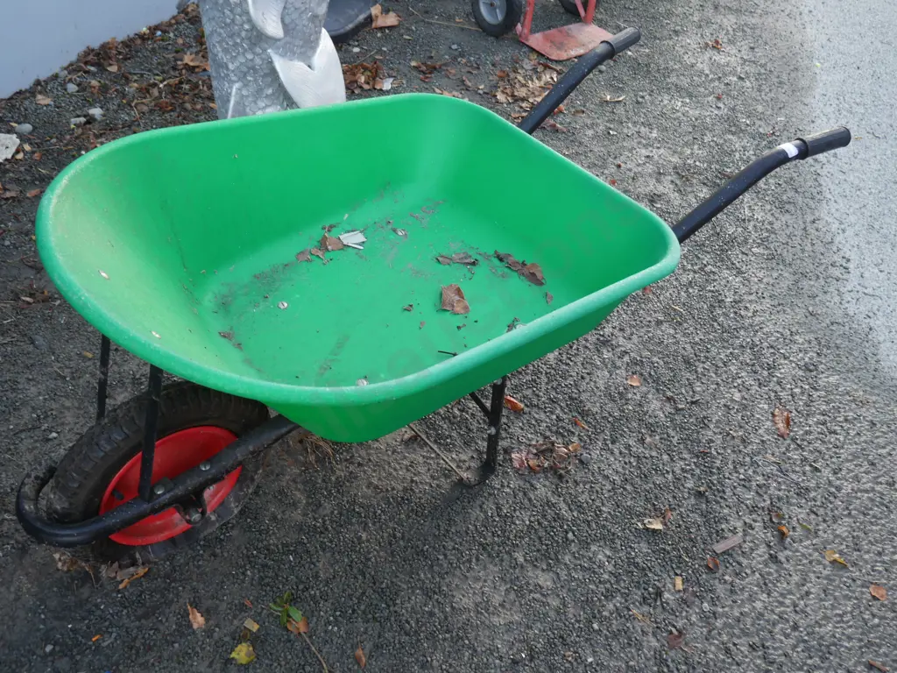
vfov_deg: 37.7
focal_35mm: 38
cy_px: 336
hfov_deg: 49.0
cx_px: 448
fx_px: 985
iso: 320
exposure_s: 1/60
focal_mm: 19
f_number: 4.1
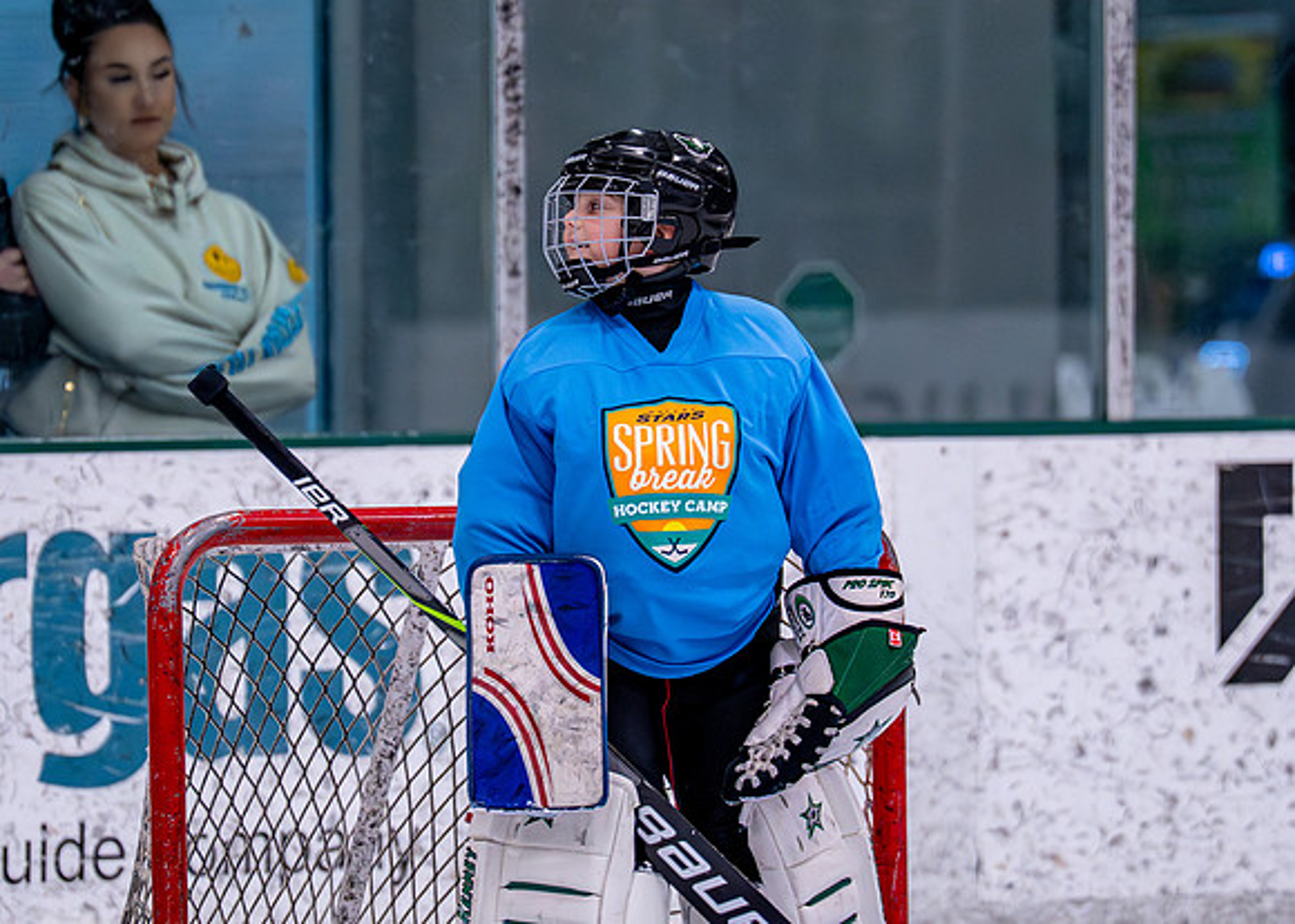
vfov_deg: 3.2
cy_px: 445
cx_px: 583
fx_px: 16713
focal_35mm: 455
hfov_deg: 4.4
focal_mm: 200
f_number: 2.8
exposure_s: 1/1250
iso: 2500
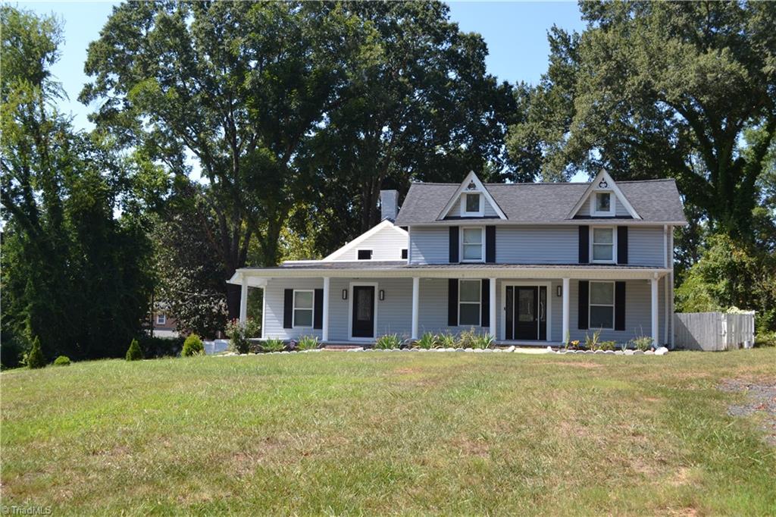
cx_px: 388
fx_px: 776
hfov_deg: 53.1
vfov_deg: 36.8
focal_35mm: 36
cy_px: 258
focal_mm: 24
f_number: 6.3
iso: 100
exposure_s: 1/160
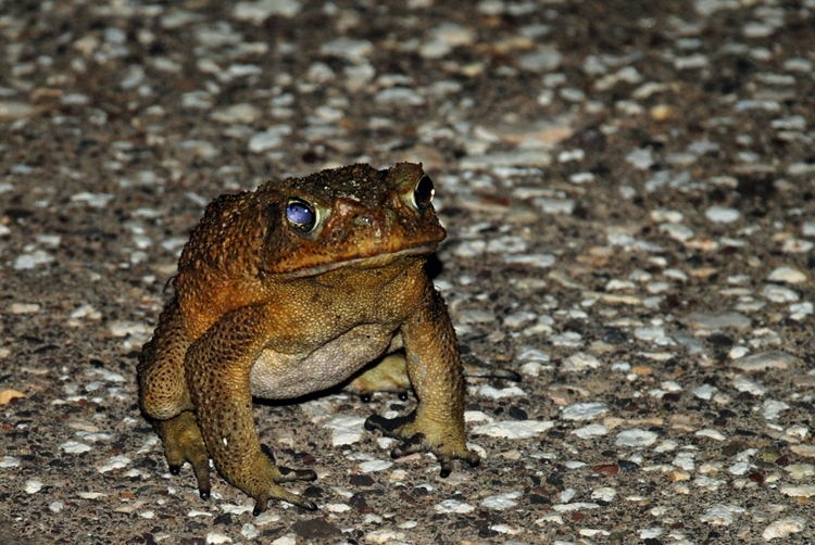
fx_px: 3400
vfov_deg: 9.2
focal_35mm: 150
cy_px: 272
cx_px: 408
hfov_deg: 13.7
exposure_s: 1/60
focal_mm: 100
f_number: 5.6
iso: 200
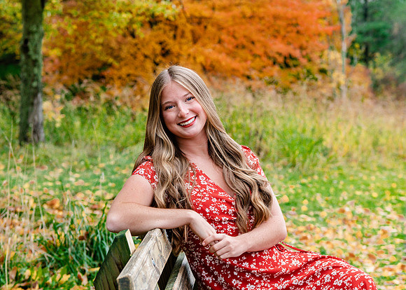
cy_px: 133
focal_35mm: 92
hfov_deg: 21.7
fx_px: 1058
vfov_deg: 15.6
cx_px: 213
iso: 200
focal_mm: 43
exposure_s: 1/250
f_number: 3.2
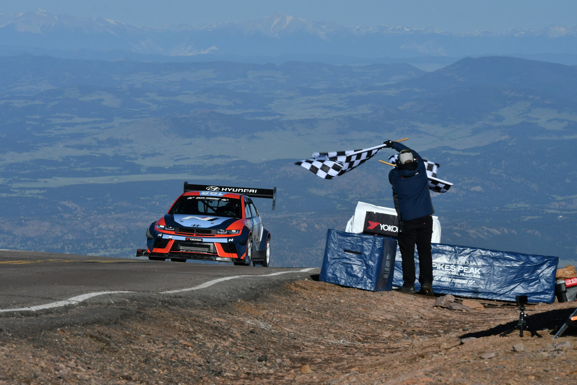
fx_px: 3005
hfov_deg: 11.0
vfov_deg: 7.3
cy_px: 192
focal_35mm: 188
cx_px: 288
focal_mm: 125
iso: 400
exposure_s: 1/500
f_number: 14
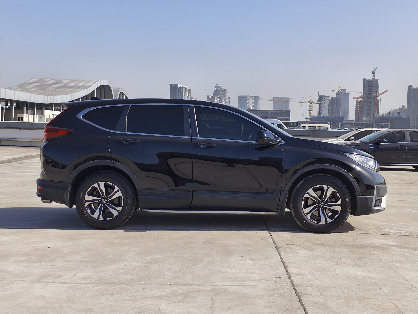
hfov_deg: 44.8
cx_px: 209
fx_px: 507
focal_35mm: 42
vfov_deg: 34.3
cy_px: 157
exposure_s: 1/2859
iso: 80
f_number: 1.6
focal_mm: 5.84
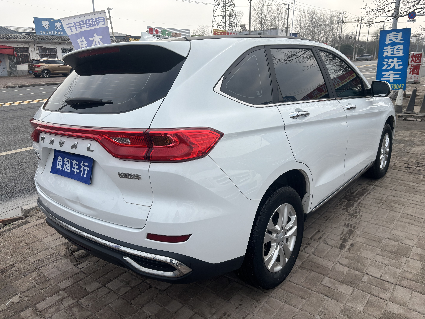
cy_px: 160
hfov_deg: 67.3
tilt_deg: -17.7
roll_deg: +1.2
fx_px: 319
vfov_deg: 53.1
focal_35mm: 26
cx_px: 212
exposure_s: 1/2933
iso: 50
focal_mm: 5.96
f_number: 1.6
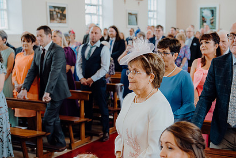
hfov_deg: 34.3
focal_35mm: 58
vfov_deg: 23.3
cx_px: 147
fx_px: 380
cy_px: 108
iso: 800
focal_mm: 41
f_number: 2.8
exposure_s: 1/200
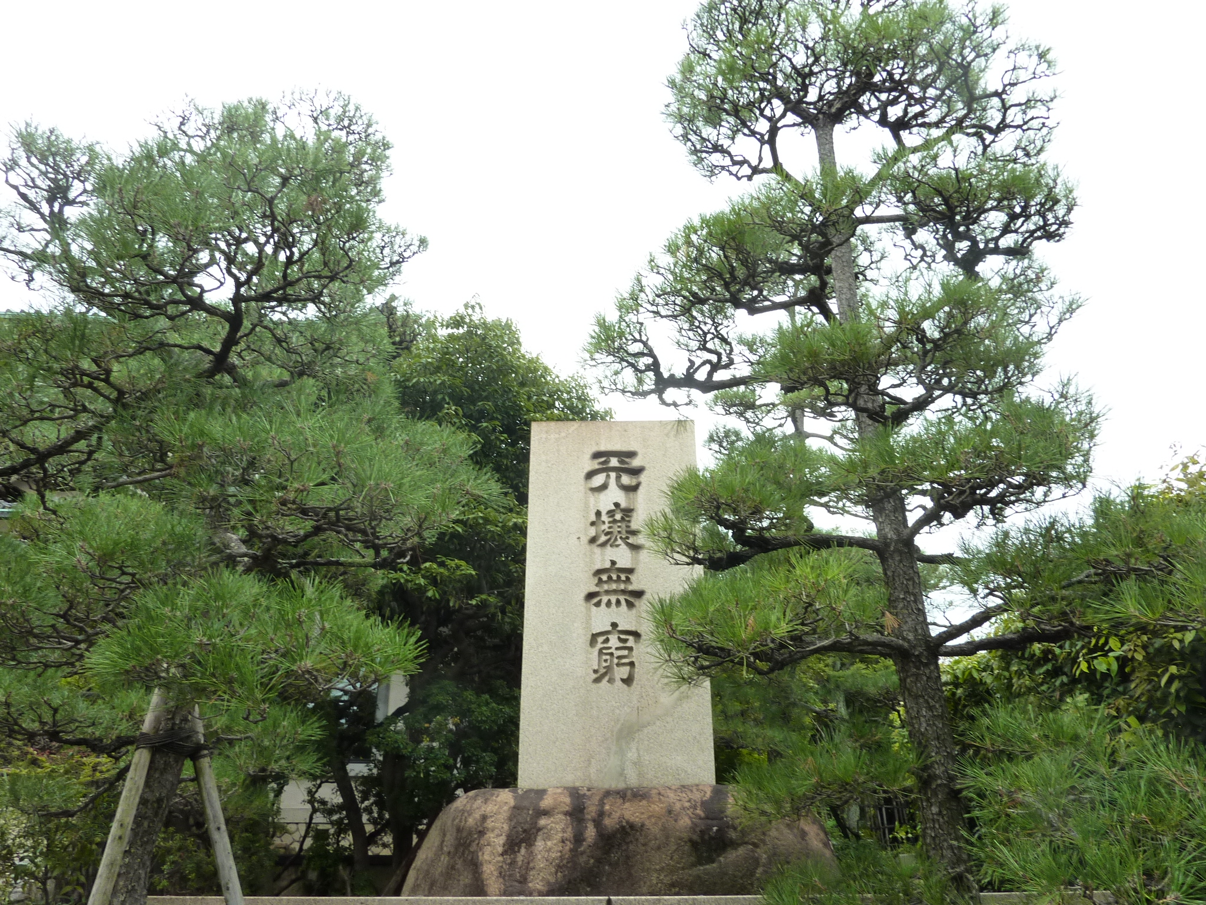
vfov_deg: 54.9
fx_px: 871
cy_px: 452
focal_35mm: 25
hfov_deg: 69.4
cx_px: 603
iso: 125
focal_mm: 4.1
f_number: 4
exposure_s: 1/125
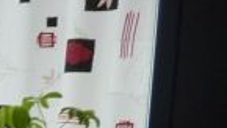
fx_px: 904
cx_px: -374
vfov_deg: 7.8
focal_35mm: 150
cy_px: 245
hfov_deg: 11.1
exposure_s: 1/30
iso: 100
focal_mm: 4.1
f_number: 3.3
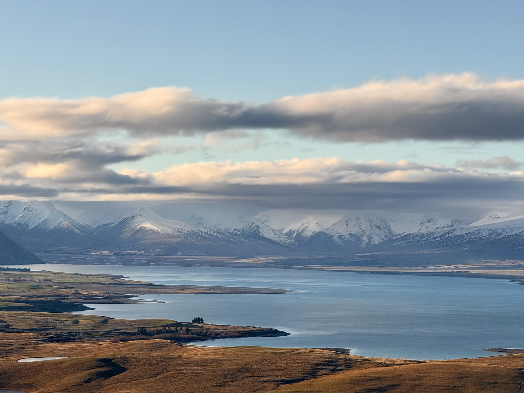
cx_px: 262
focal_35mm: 120
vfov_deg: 12.3
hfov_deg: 16.4
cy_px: 196
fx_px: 1817
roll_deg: -0.9
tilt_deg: +0.6
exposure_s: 1/1481
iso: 50
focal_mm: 15.66
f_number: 2.8
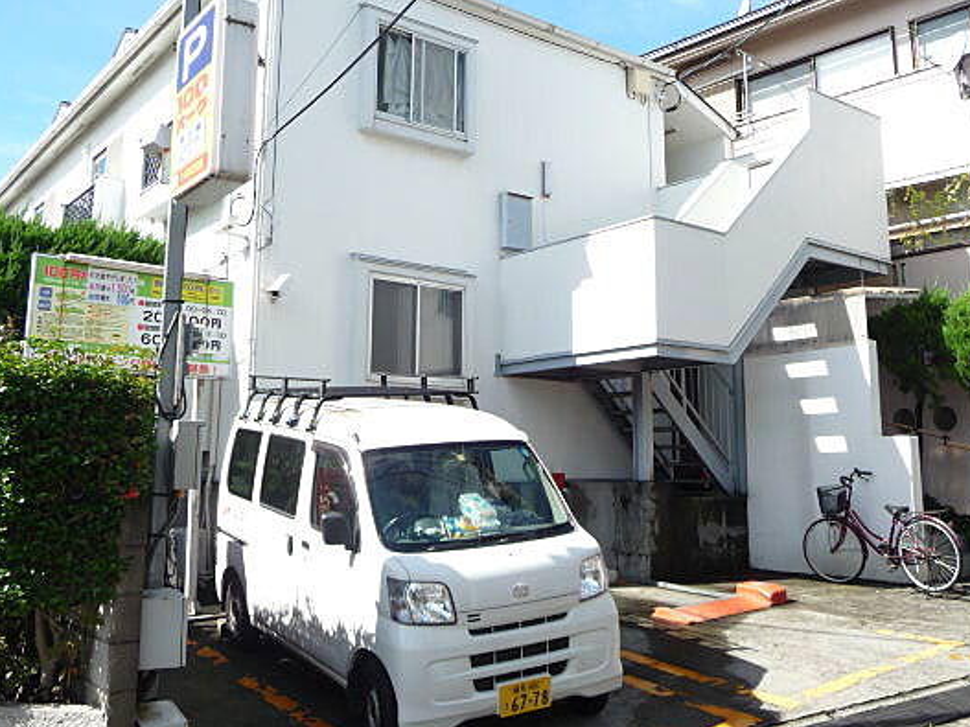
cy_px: 306
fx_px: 953
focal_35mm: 34
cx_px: 493
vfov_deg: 41.7
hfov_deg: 54.0
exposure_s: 1/400
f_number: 3.3
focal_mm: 4.7
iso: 100
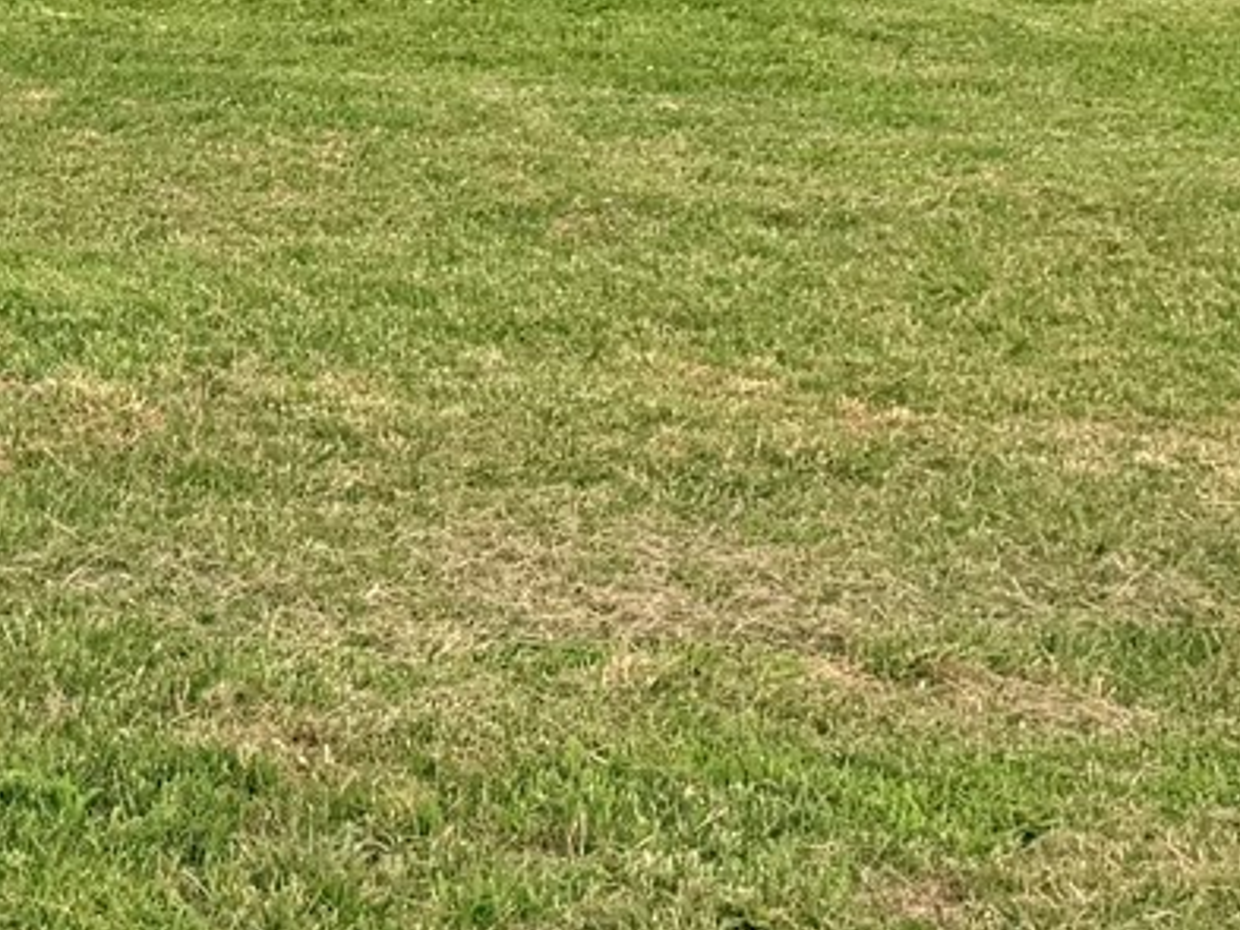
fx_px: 4479
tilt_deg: +1.5
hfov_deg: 14.0
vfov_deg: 11.3
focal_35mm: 125
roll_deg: -0.2
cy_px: -508
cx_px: -997
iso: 80
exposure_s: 1/315
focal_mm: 6.76
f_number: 1.78
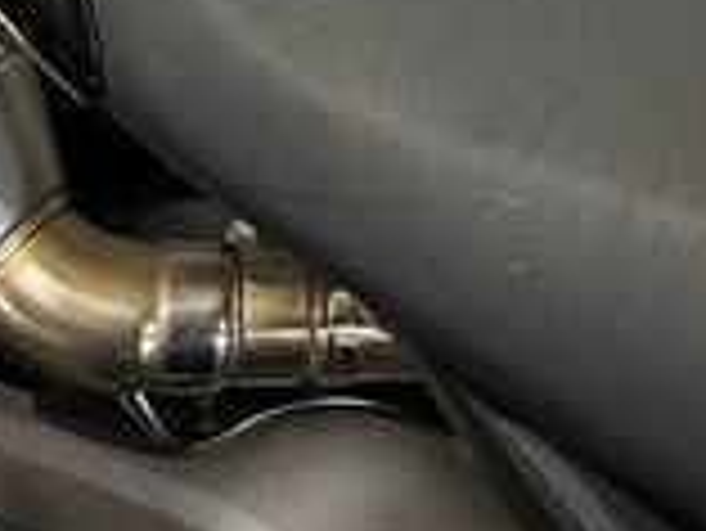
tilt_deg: -46.2
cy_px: -284
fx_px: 2164
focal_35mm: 106
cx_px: 472
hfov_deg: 18.5
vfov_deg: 13.2
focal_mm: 5.1
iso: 125
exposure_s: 1/50
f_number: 1.6
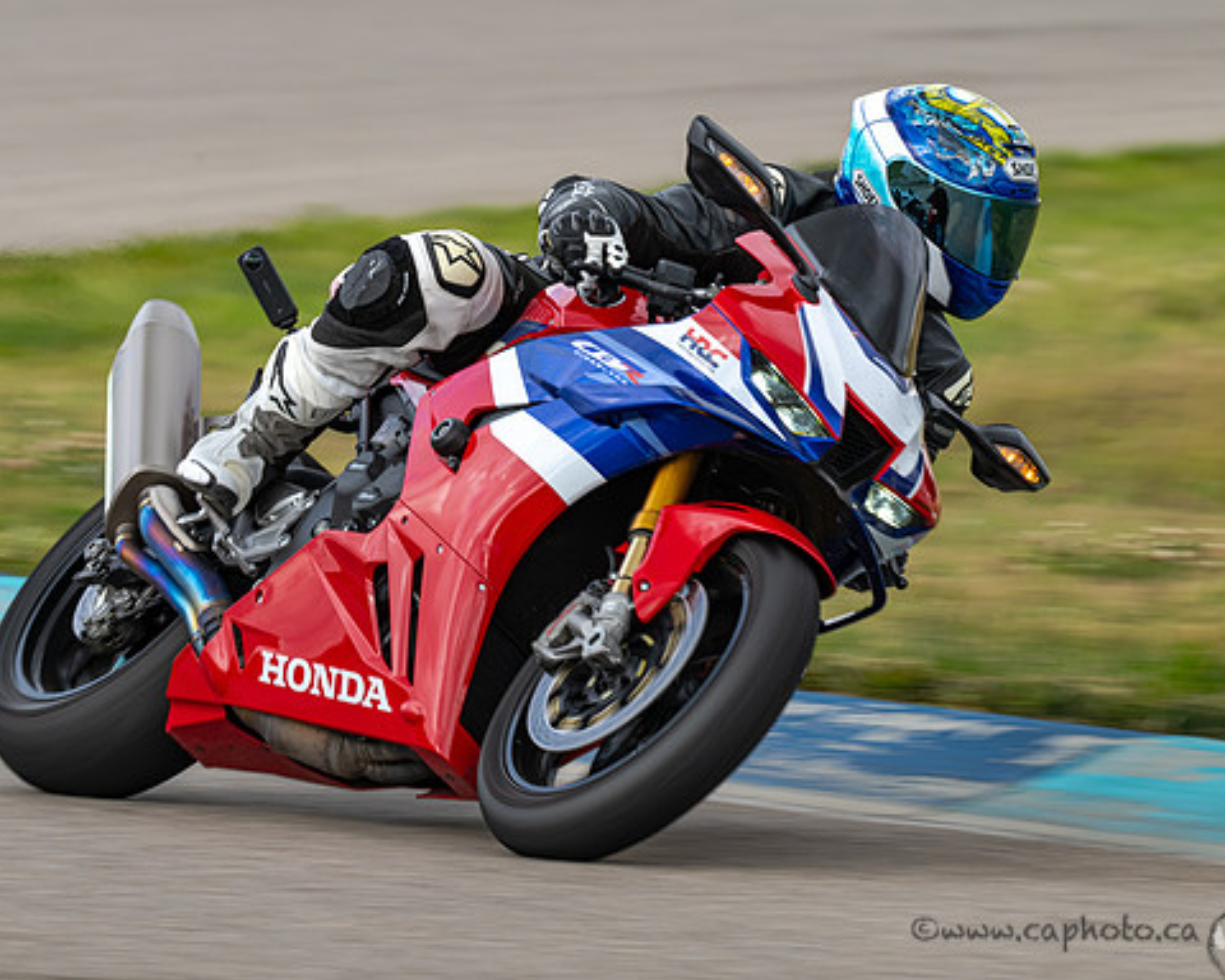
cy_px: 377
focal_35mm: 556
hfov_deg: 3.5
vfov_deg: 2.8
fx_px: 20158
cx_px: 394
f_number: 11
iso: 320
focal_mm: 400
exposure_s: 1/160
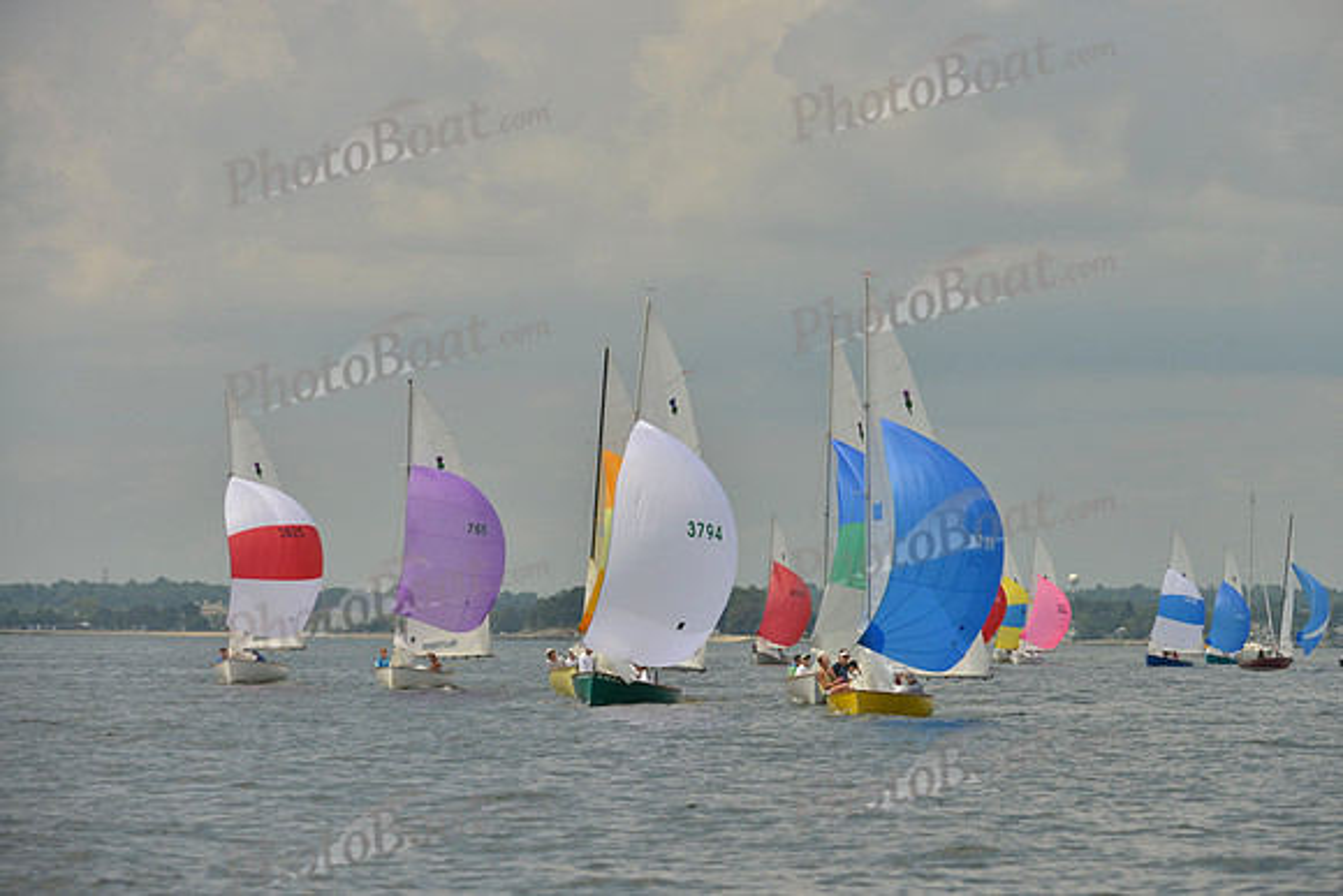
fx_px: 7463
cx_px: 672
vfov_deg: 6.9
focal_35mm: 200
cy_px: 448
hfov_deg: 10.3
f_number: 8
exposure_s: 1/1250
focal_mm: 200
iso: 200
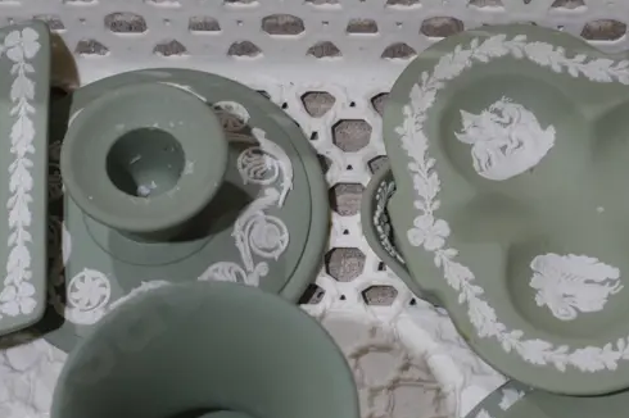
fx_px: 2584
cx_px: 193
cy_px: 272
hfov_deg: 13.8
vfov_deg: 9.3
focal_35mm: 148
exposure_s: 1/80
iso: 400
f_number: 5.4
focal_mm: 34
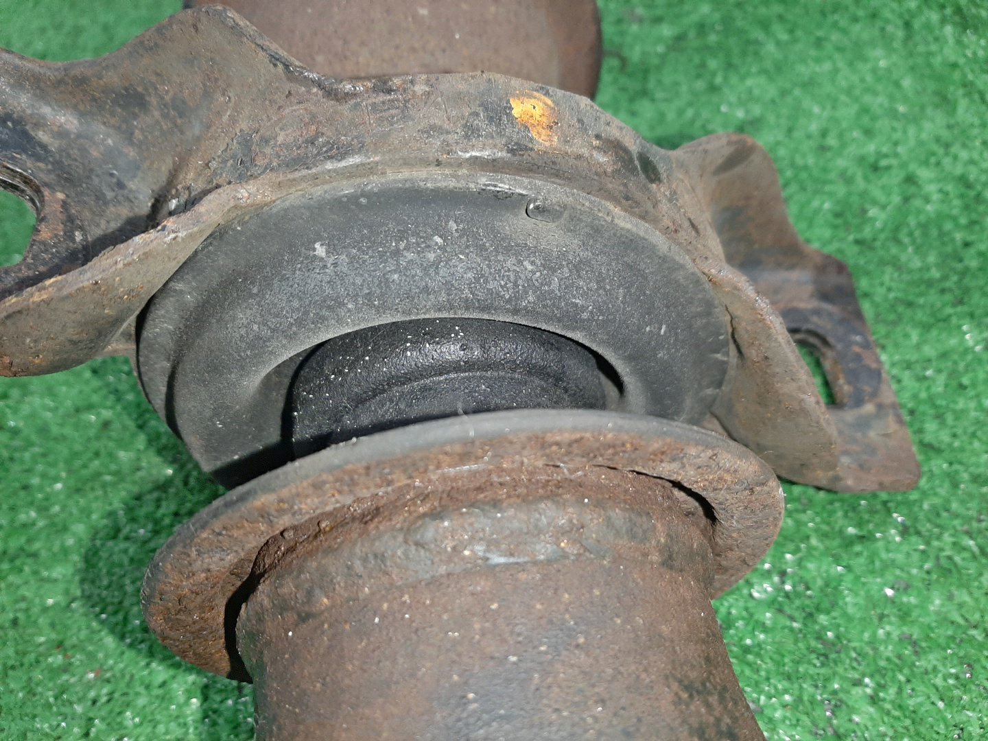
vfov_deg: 53.1
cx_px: 494
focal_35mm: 26
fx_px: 742
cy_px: 370
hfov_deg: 67.3
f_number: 1.7
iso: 154
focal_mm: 3.93
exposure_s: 1/50
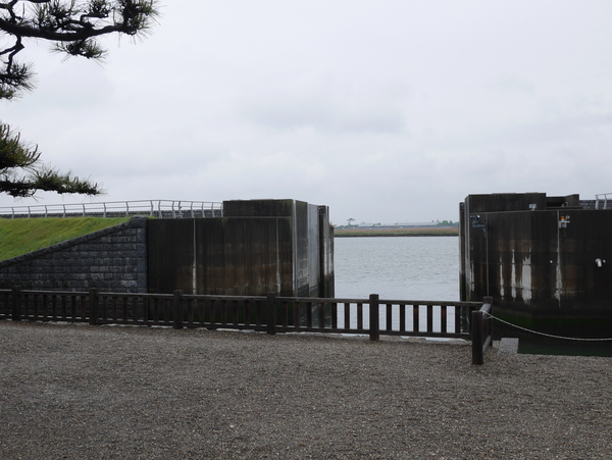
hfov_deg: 46.8
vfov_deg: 36.0
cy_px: 230
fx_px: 708
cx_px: 306
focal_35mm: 40
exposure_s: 1/250
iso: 200
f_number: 8
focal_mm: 20
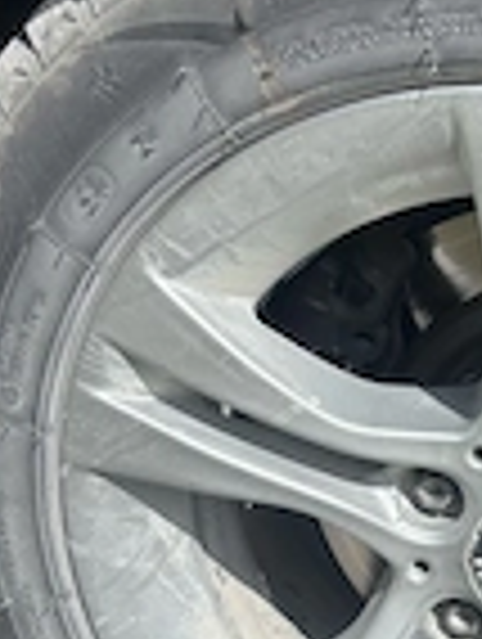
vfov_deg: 26.2
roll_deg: -30.7
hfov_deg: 19.1
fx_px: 1351
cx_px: 572
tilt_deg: -28.9
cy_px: 504
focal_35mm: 73
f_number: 1.6
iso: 50
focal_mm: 5.96
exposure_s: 1/3205
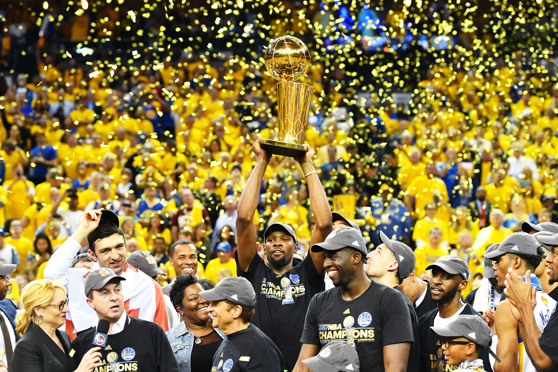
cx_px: 279
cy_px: 186
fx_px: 1580
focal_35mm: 102
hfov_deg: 20.0
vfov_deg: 13.4
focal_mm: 102
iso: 2000
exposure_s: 1/500
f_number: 3.2
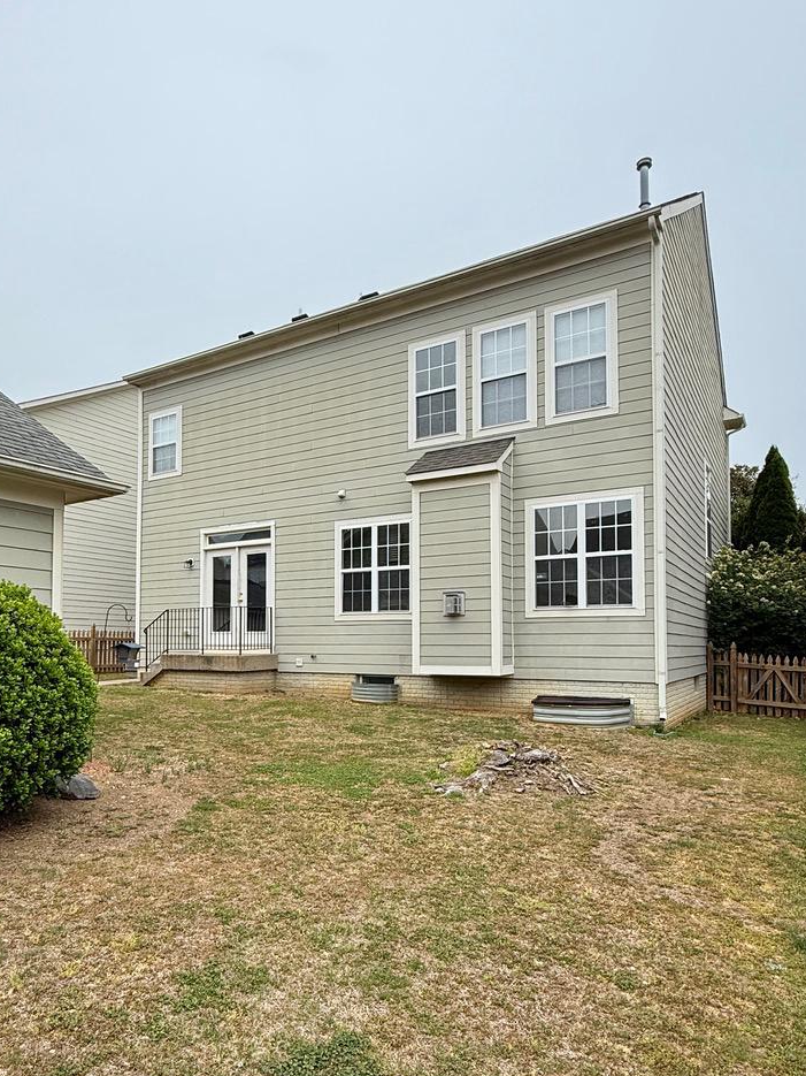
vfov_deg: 73.4
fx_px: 714
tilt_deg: +2.0
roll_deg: -0.3
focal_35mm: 23
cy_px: 626
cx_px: 316
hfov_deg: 58.3
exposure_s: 1/613
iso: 50
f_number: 2.2
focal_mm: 2.22
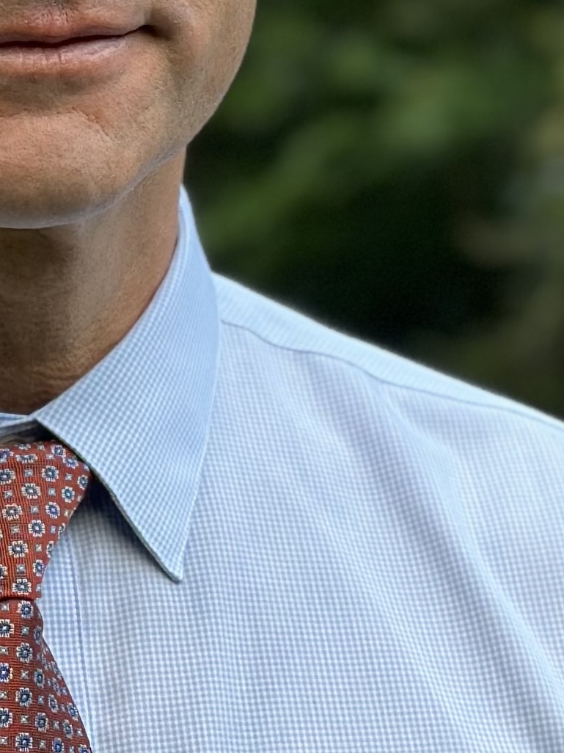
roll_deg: +0.0
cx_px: -14
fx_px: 2304
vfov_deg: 18.0
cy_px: -46
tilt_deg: -0.2
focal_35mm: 106
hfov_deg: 13.7
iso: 80
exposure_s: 1/175
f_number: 1.78
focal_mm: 6.86
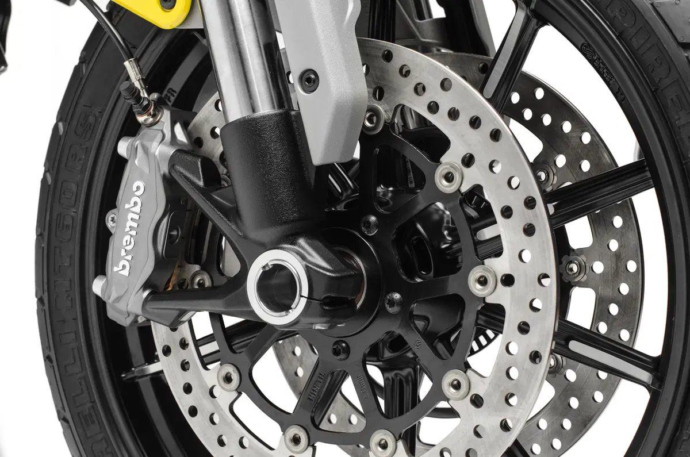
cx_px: 345
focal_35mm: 75
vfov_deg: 18.1
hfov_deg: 27.0
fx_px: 1435
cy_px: 228
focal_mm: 50
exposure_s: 1/100
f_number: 6.3
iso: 100
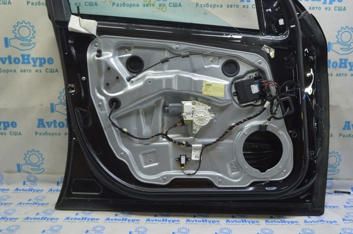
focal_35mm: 34
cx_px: 176
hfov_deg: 55.2
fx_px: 338
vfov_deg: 38.3
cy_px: 117
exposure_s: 1/25
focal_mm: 23
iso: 400
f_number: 5.6
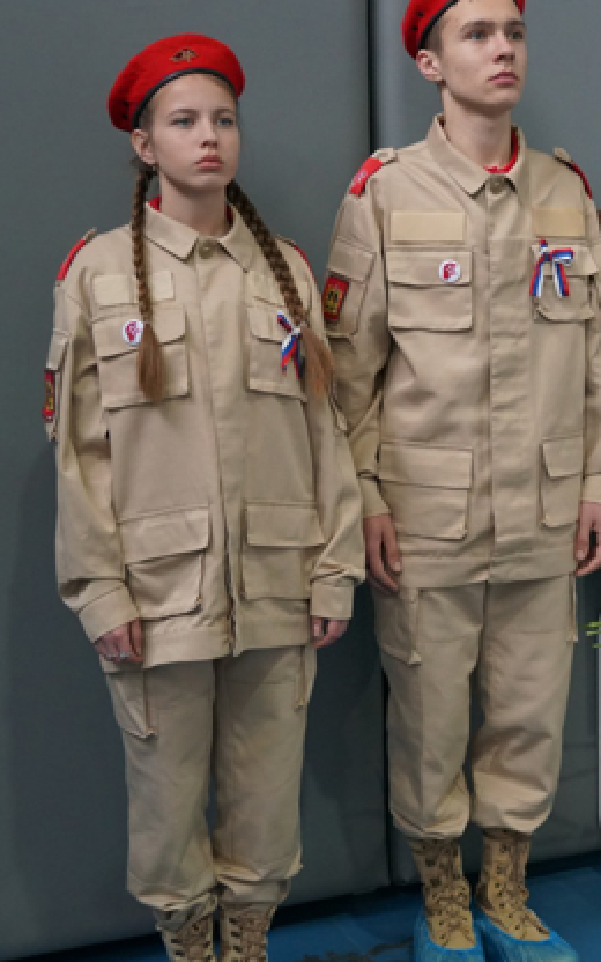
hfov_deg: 18.3
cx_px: 628
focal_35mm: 69
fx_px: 1806
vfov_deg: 29.8
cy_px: 502
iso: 1600
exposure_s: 1/160
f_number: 4
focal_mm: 25
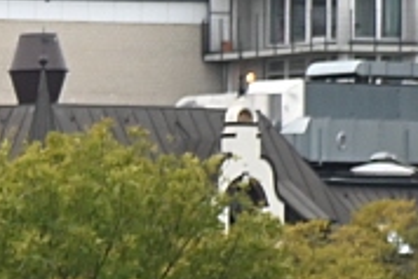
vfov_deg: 2.0
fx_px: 8041
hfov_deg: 2.9
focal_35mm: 692
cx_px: -744
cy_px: 672
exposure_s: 1/125
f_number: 4
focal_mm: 120
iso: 560
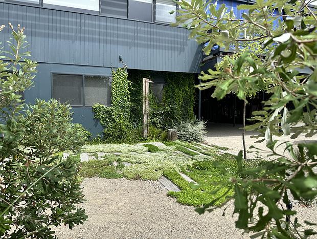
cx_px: 158
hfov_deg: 71.5
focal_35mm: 24
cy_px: 120
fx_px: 220
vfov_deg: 56.9
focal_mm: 6.86
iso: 80
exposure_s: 1/2469
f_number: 1.78
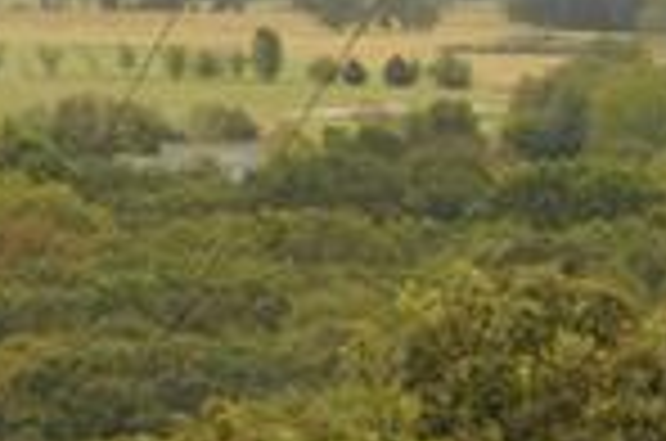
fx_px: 7421
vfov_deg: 3.4
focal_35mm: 402
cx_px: 254
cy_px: -137
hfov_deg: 5.1
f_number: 10
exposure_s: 1/250
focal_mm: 58
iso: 3200
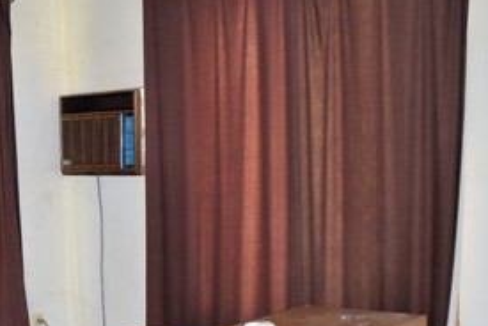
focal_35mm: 80
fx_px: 1088
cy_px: 272
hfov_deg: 24.3
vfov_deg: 16.9
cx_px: 21
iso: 1600
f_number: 3.8
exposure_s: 1/30
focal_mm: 23
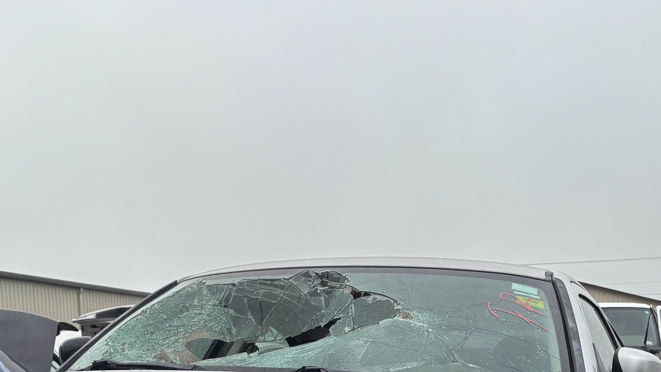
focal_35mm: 65
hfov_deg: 31.8
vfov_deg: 17.5
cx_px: 174
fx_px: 1139
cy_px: 476
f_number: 1.6
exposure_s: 1/1812
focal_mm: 5.96
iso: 50
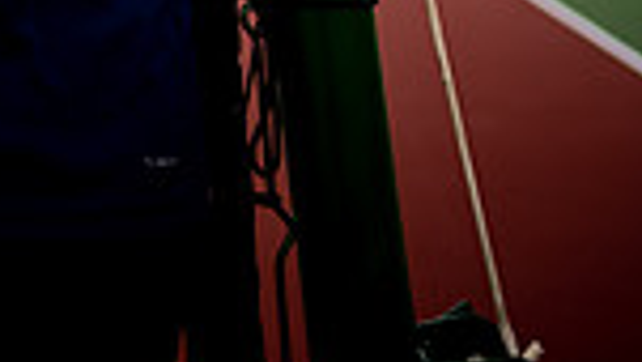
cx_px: 28
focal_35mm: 75
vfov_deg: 12.4
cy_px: -524
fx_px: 1277
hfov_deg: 26.9
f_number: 1.4
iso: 50
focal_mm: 24
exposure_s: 1/1250
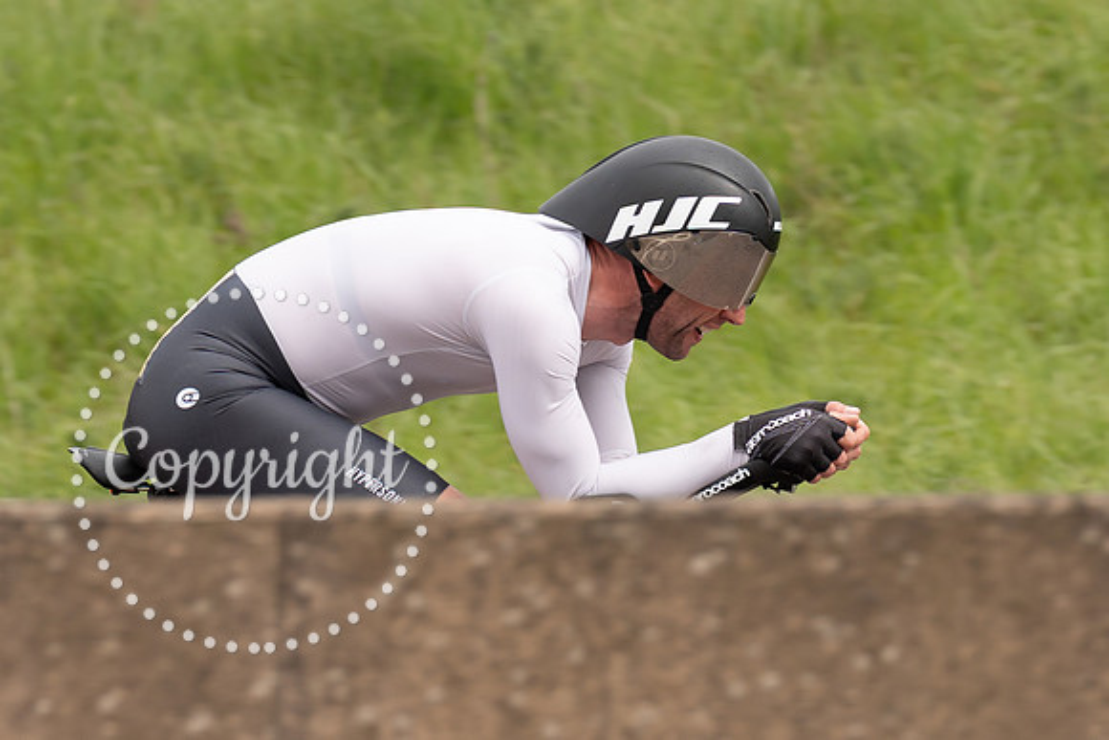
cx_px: 674
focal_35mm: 618
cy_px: 370
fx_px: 19035
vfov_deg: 2.2
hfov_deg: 3.3
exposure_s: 1/800
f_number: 4
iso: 160
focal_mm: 200
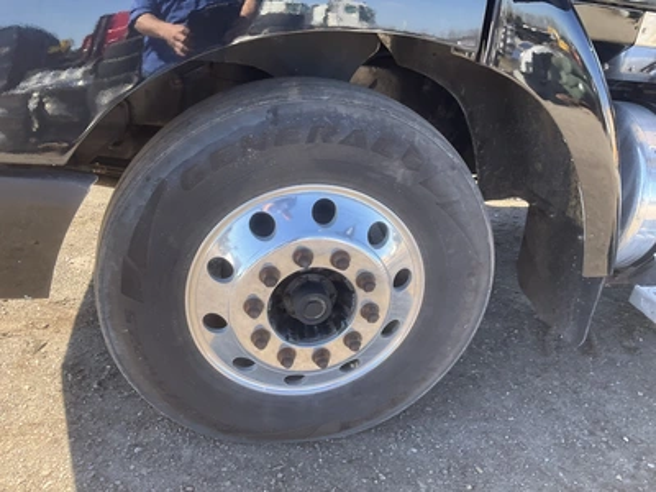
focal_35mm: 29
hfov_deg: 61.7
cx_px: 328
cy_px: 246
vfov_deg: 48.2
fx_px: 550
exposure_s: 1/227
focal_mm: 3
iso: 25
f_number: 1.8
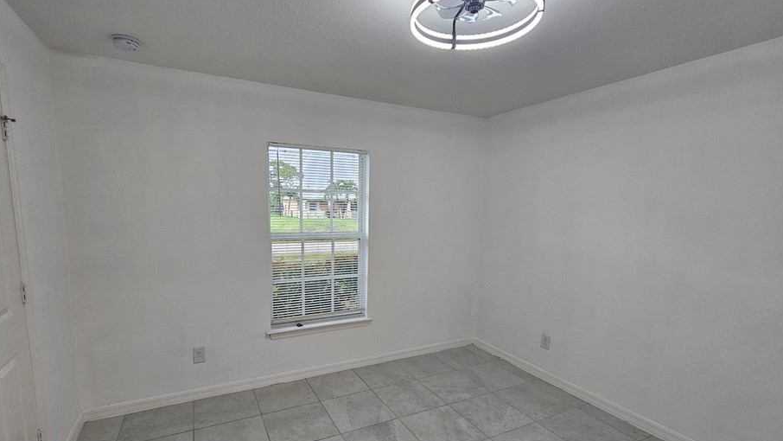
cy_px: 260
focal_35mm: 16
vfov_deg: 66.6
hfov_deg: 99.2
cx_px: 367
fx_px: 332
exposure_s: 1/60
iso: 80
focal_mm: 2.2
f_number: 2.2
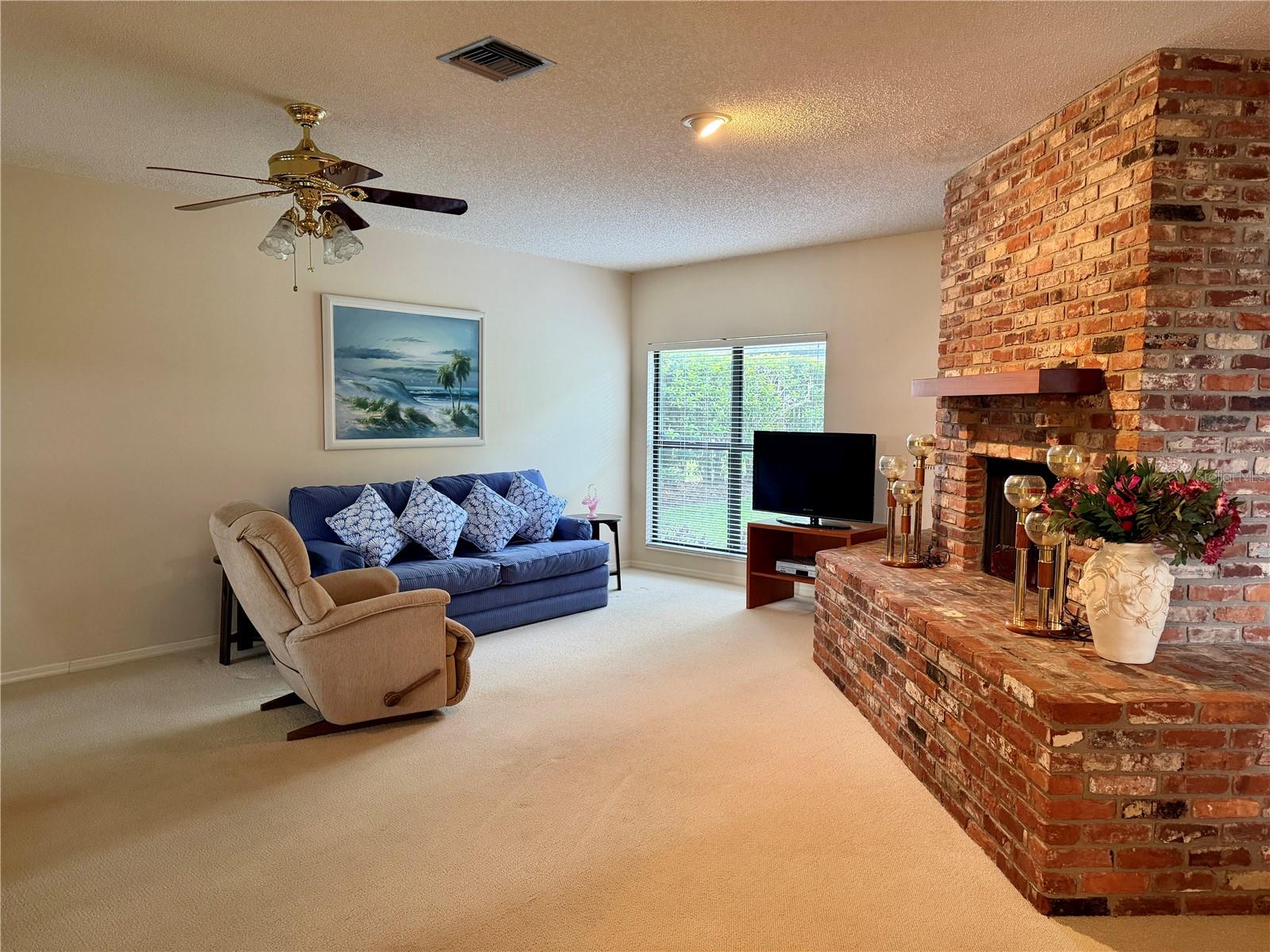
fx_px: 881
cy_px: 476
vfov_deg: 56.8
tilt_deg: -4.2
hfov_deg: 71.6
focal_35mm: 24
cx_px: 635
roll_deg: -0.2
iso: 320
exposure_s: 1/60
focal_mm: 6.76
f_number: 1.78
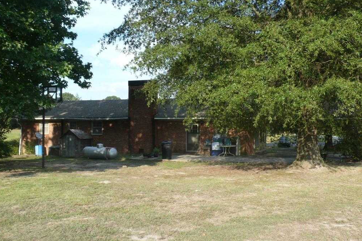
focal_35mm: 37
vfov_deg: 36.0
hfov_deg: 51.9
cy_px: 121
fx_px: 372
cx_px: 180
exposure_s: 1/200
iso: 100
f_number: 5.6
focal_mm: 7.4
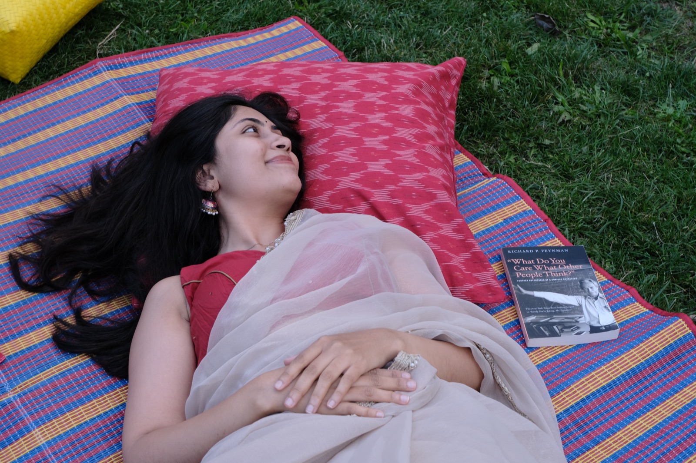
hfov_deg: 36.9
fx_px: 1044
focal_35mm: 54
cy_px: 232
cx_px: 348
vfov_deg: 25.0
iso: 640
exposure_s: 1/105
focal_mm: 36.3
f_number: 5.2
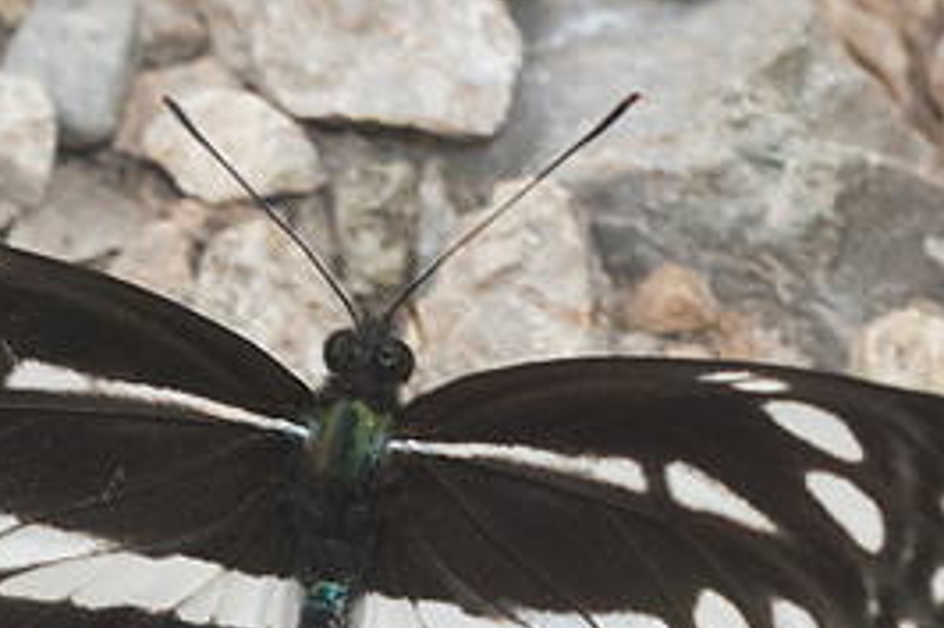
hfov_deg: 1.6
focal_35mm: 1263
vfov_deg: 1.1
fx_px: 33097
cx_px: 345
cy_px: 496
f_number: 6.3
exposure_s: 1/250
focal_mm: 150
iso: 800
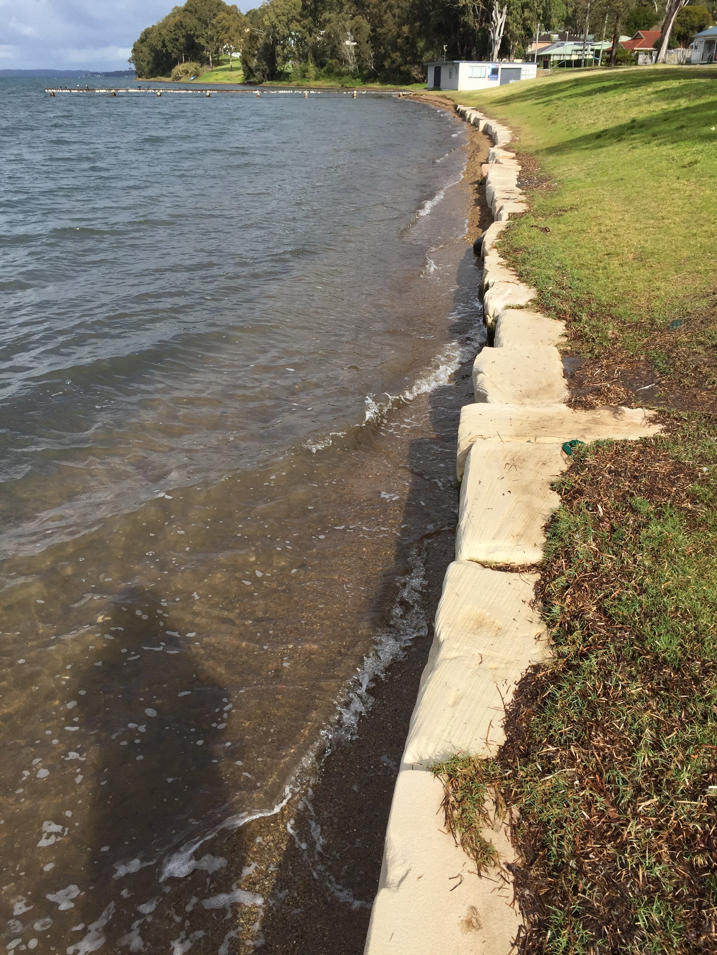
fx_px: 801
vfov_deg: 61.7
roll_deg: -0.1
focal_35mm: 29
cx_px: 358
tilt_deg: -27.3
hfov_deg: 48.2
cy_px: 478
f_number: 2.2
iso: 32
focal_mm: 4.15
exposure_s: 1/2198
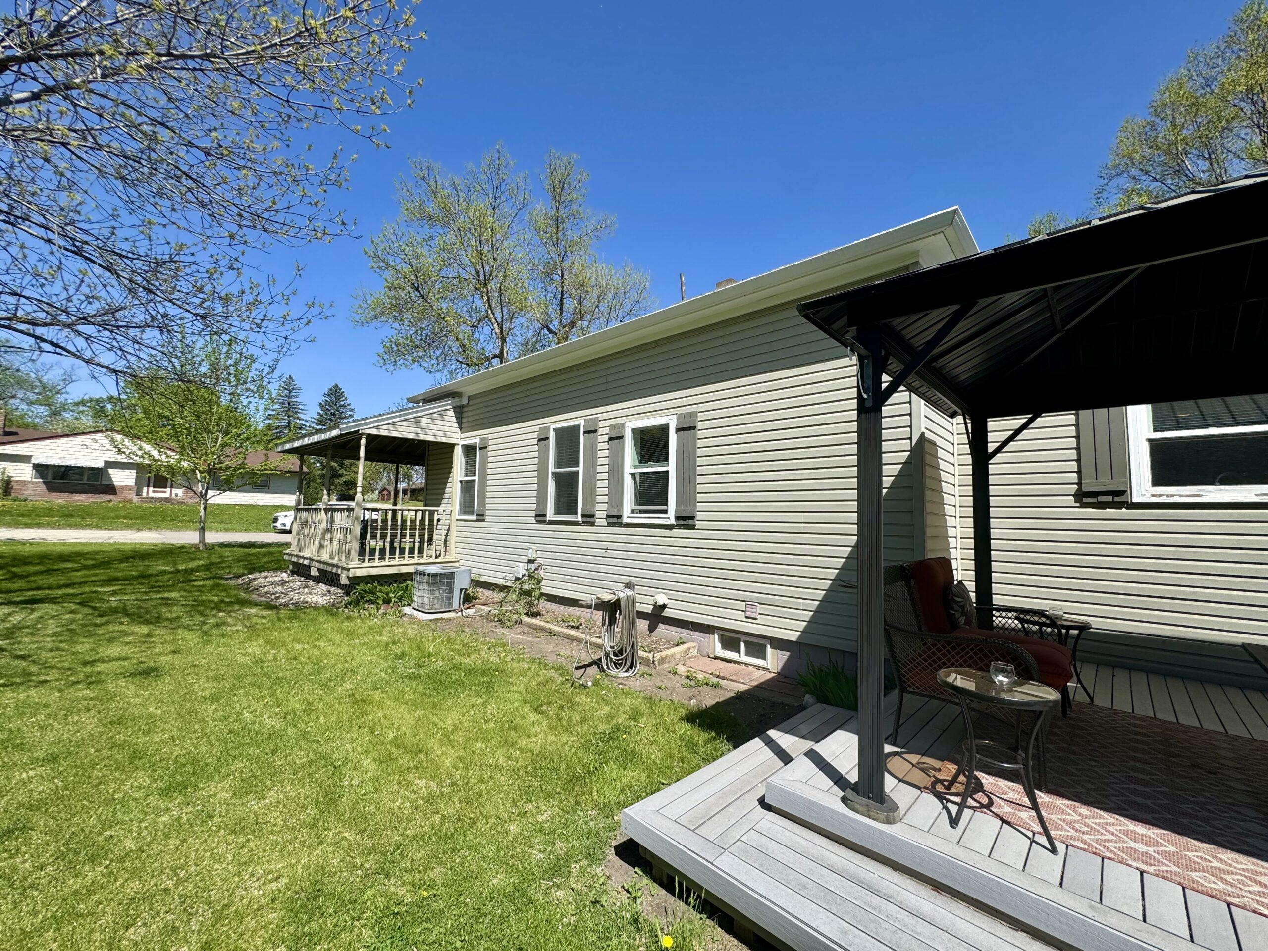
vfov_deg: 85.7
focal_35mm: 14
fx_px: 513
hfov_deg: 102.1
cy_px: 476
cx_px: 634
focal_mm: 2.22
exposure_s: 1/2083
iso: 50
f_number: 2.2
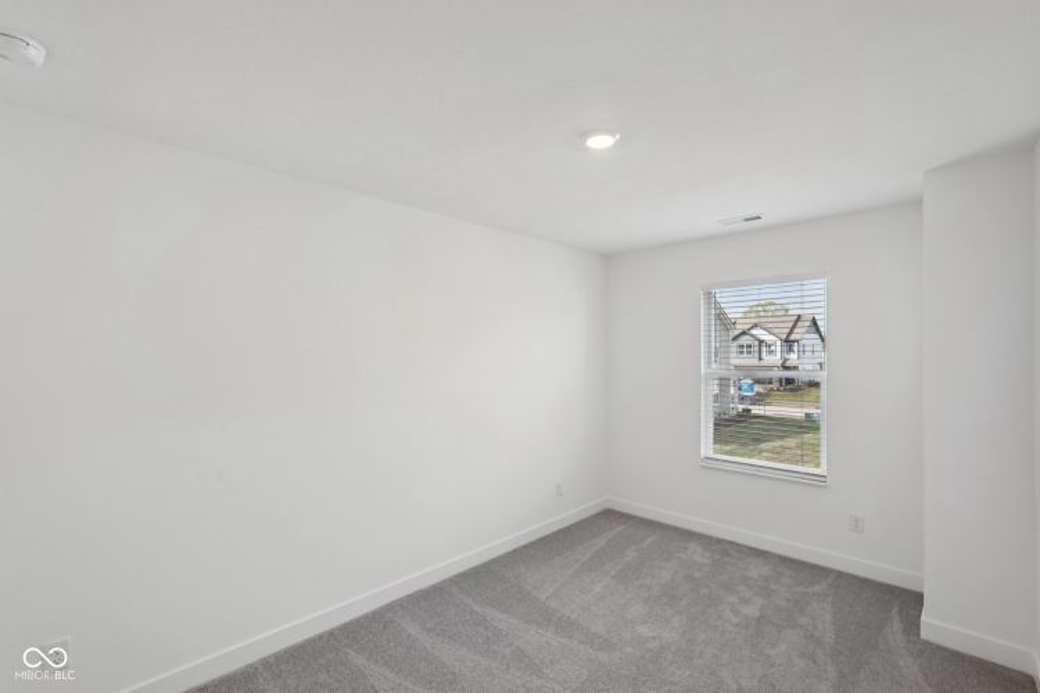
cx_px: 520
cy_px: 346
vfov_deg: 73.7
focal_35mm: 16
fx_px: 462
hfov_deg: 96.7
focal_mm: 16
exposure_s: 1/30
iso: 320
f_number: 8
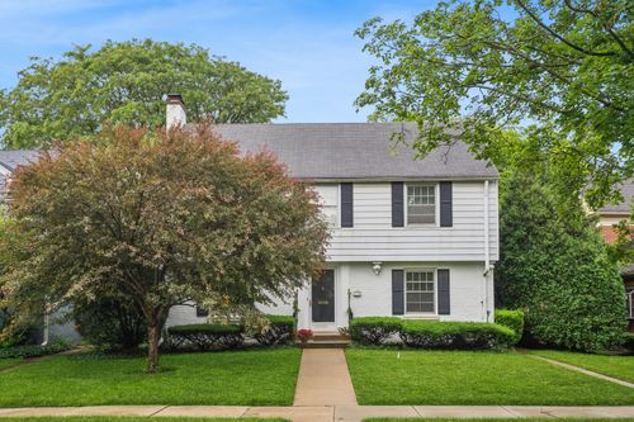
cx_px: 317
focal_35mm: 32
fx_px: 563
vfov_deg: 41.1
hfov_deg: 58.7
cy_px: 211
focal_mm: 32
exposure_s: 1/640
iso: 2000
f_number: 8
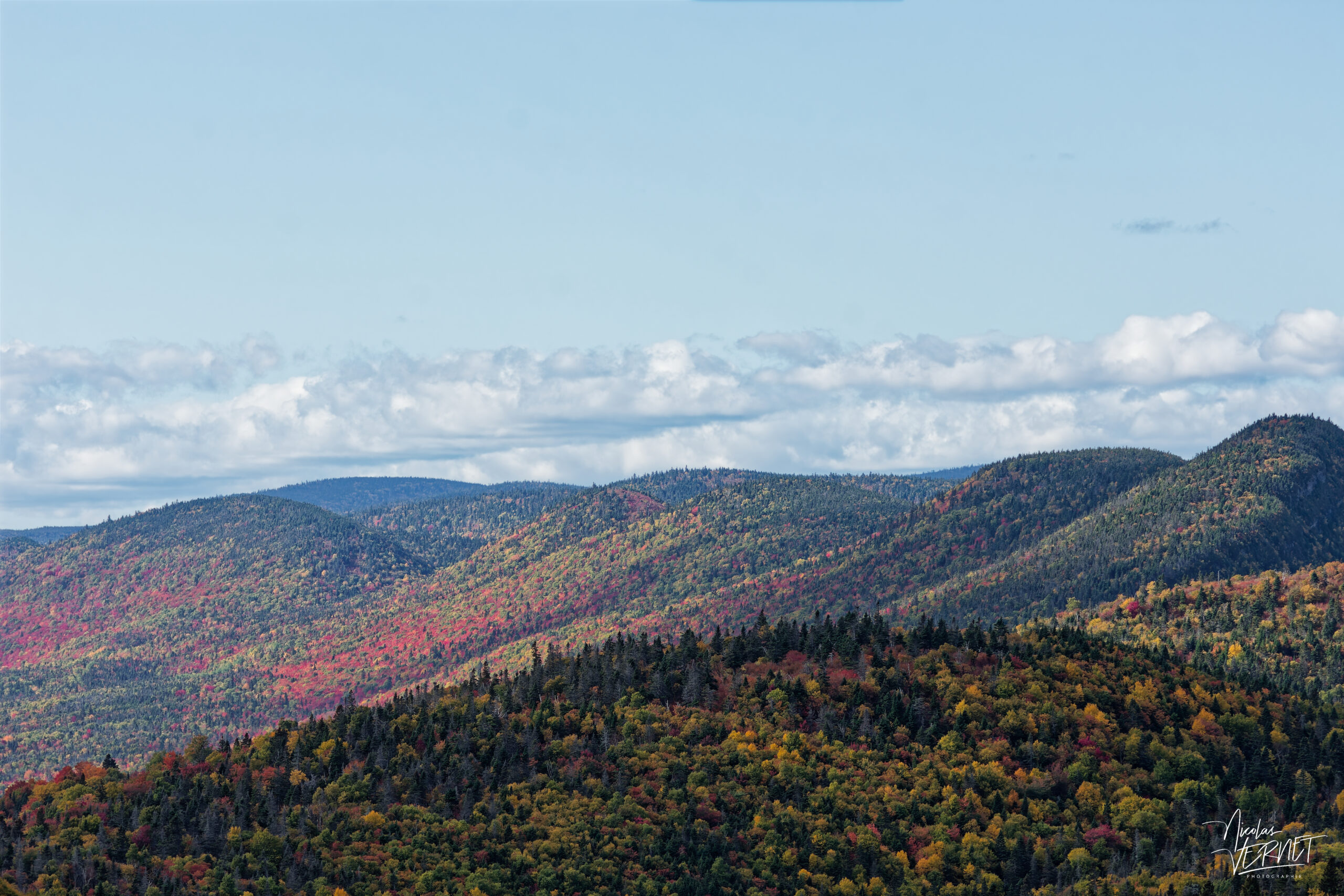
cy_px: 448
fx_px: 8398
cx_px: 672
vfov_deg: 6.1
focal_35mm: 225
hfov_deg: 9.1
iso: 400
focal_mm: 150
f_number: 8
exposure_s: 1/1000
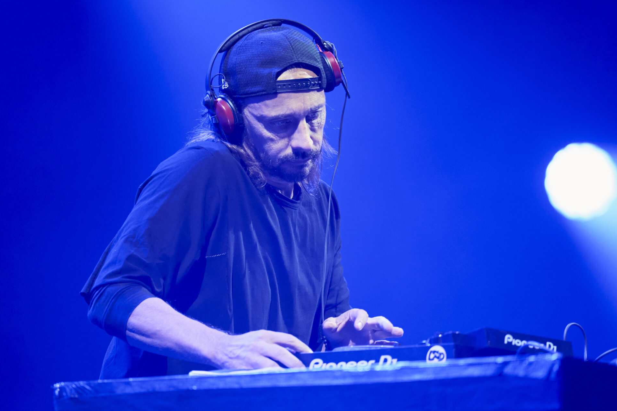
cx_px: 308
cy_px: 206
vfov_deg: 4.7
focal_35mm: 293
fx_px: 5021
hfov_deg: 7.0
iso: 3200
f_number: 2.8
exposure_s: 1/320
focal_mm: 195
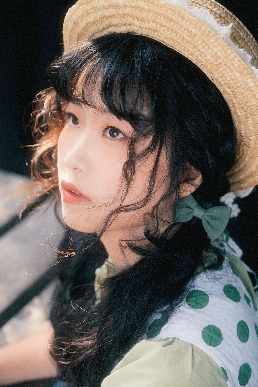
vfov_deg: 24.5
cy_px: 194
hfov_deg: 16.5
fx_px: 892
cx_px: 129
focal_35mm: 83
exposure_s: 1/250
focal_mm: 55
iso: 640
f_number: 2.8
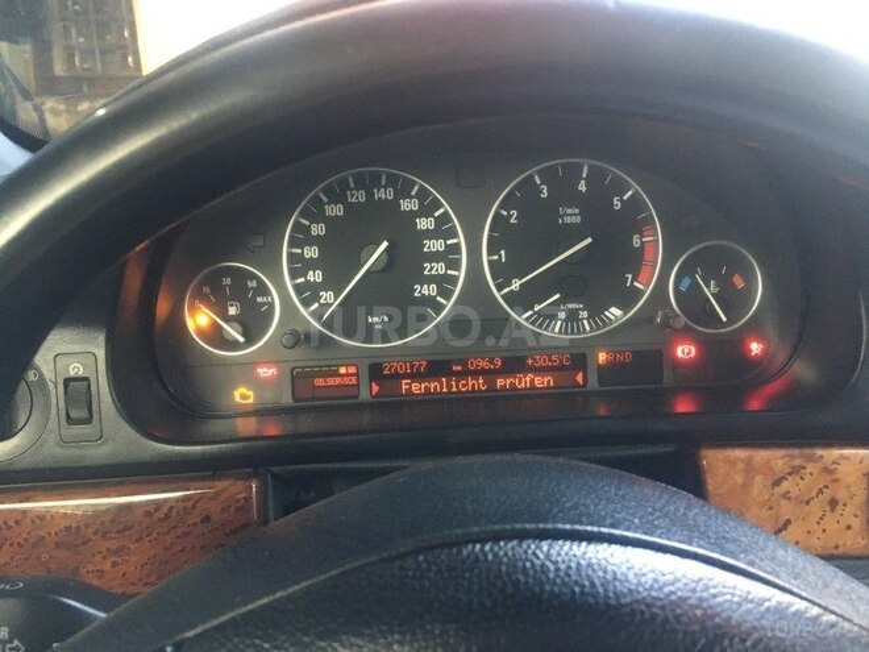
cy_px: 326
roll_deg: +2.9
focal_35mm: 29
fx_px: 728
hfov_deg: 61.7
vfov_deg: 48.2
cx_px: 434
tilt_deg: -16.0
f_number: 2.2
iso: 200
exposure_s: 1/25
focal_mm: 4.15
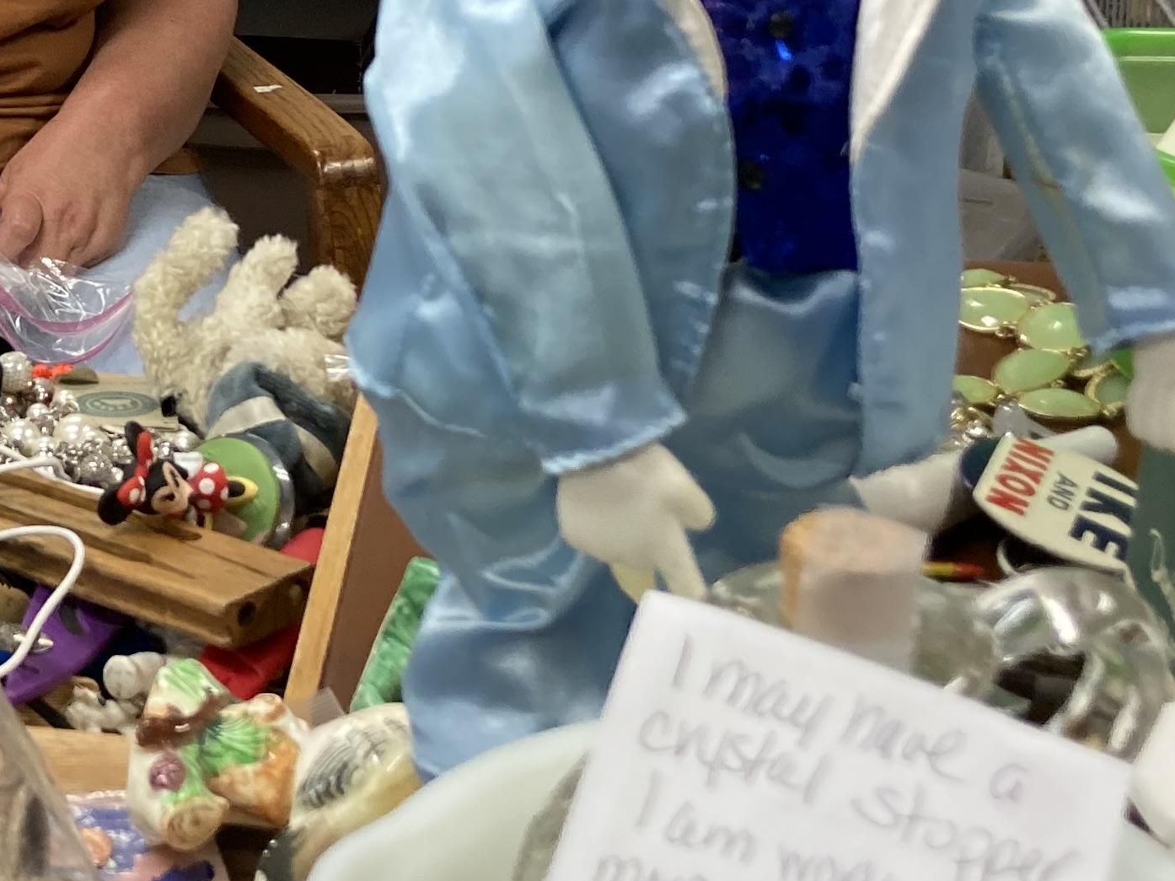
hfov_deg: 23.1
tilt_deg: -19.6
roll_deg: +2.1
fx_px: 2749
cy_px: 224
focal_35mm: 81
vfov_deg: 18.1
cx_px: -8
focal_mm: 3.99
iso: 125
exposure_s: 1/60
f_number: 1.8
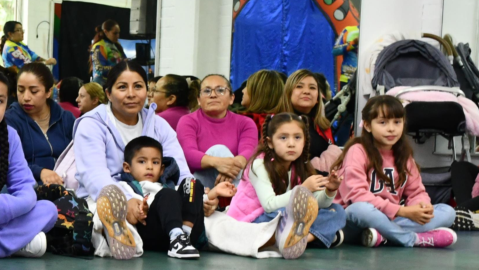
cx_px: -23
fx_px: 1524
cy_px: 221
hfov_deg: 17.4
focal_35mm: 120
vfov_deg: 10.1
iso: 1250
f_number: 6.3
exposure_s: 1/30
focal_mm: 30
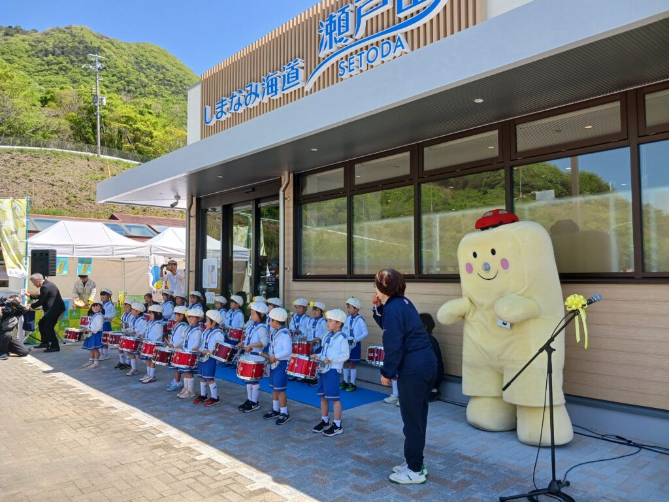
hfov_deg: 65.3
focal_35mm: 27
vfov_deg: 51.4
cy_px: 251
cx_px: 334
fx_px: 522
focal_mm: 4
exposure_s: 1/162
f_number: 1.8
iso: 20
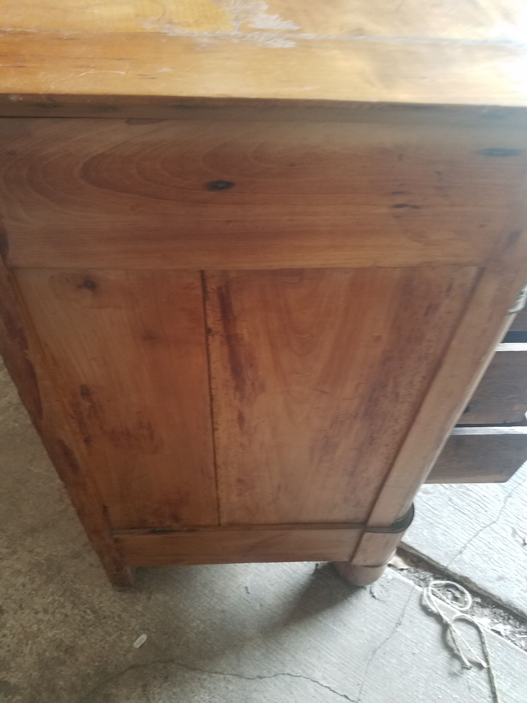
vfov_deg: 67.3
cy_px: 352
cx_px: 264
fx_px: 528
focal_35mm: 26
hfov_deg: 53.1
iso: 200
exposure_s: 1/18
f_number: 1.7
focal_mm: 4.2
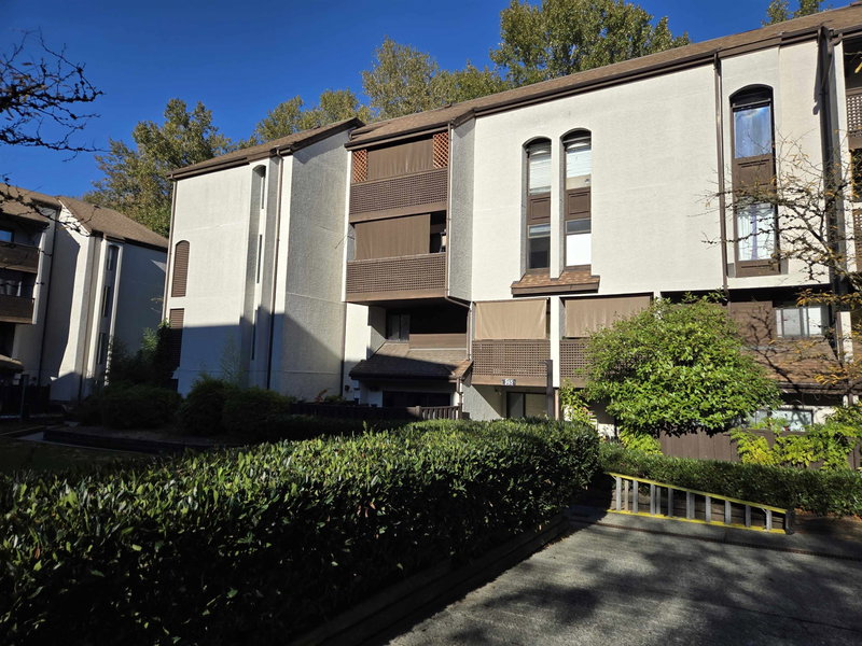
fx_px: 573
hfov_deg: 73.9
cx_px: 431
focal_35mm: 23
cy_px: 323
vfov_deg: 58.9
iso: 25
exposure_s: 1/2180
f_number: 1.8
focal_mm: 5.4
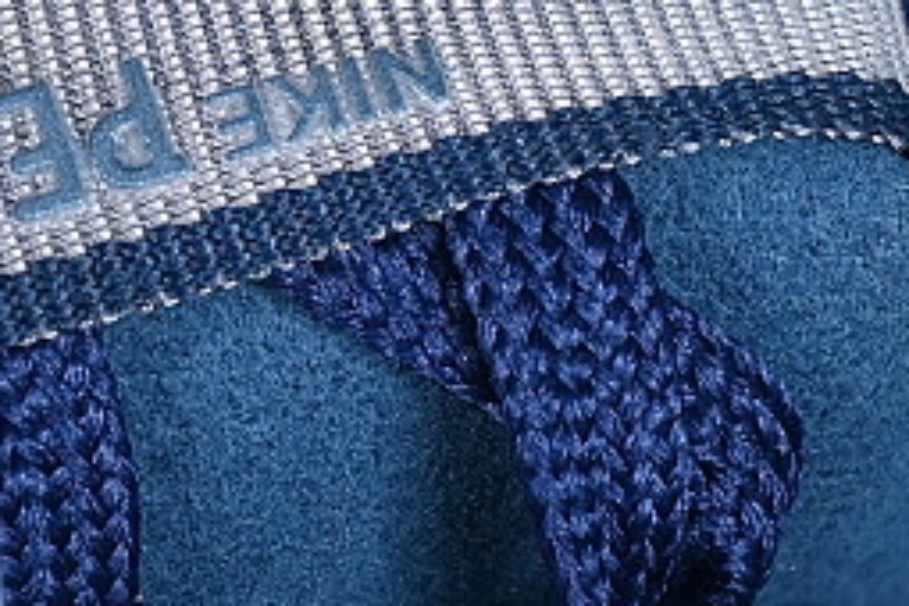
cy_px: 96
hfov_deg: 6.5
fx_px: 8029
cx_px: 171
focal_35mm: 318
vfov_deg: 4.3
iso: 160
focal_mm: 50
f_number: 6.3
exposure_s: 1/60
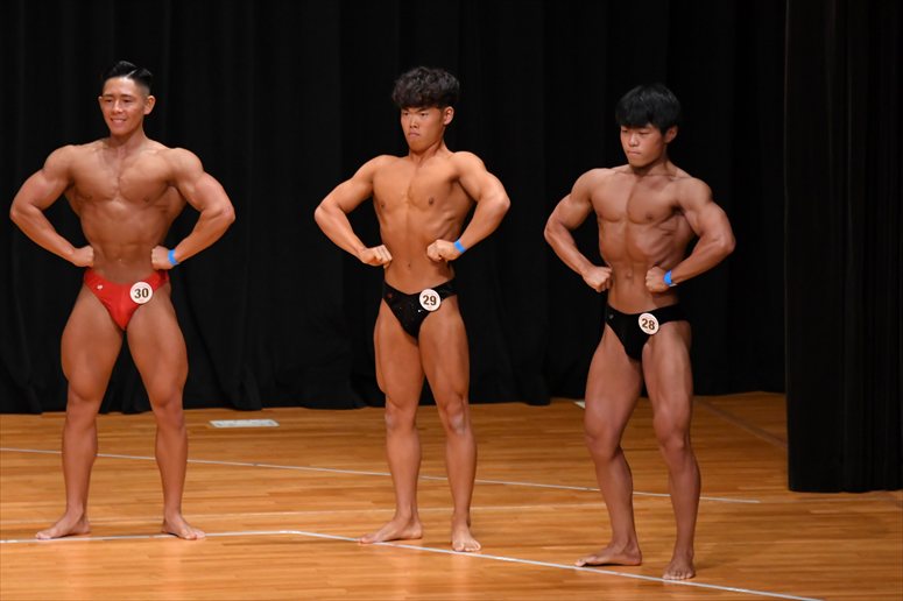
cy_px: 300
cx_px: 452
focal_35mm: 270
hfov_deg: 7.6
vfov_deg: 5.1
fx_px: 6769
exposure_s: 1/400
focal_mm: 180
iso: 4000
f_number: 5.6
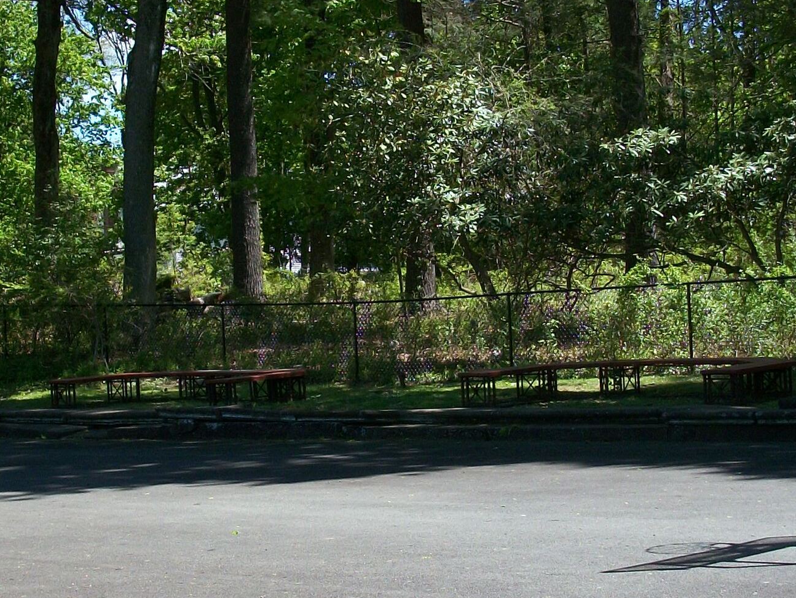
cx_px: 304
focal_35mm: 83
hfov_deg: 23.5
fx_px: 1909
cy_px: 371
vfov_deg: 17.8
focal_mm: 6.3
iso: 80
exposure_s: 1/500
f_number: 3.1
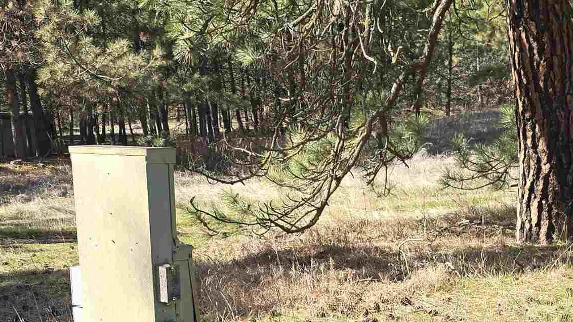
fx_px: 1033
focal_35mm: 68
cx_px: 370
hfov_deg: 30.8
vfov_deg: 17.1
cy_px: 363
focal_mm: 6.3
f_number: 1.7
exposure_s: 1/198
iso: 12
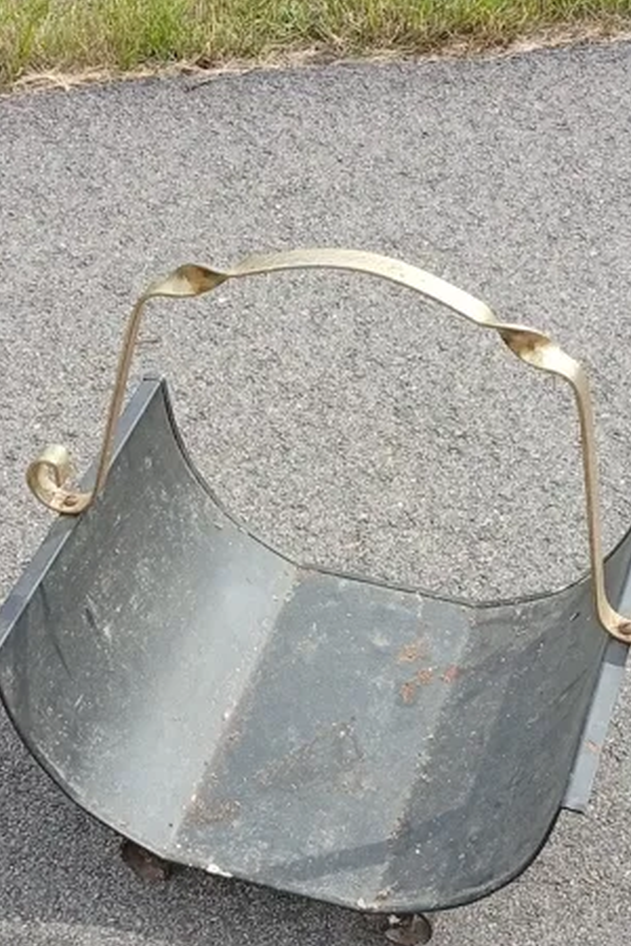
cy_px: 561
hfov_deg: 18.2
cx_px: 303
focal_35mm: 75
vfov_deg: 26.9
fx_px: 1972
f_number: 1.8
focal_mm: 3.98
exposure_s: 1/265
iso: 50
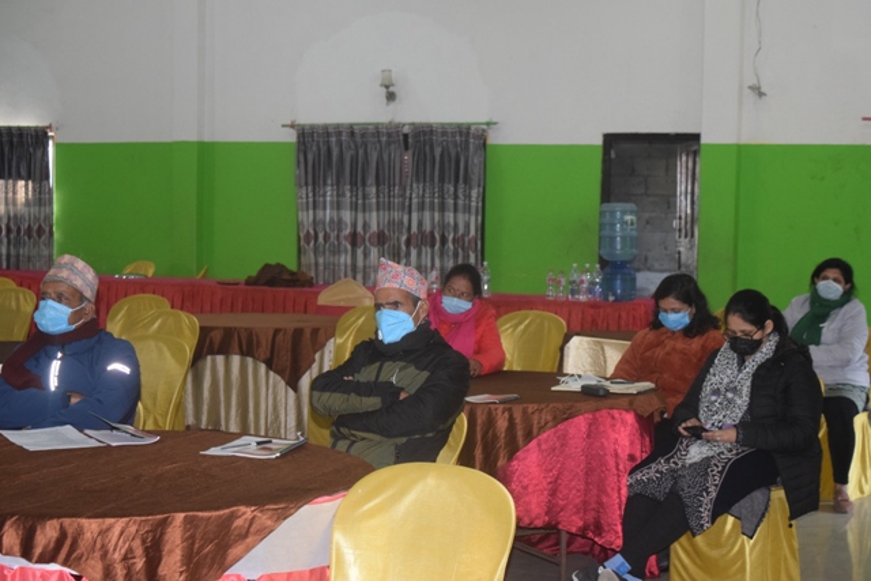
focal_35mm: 63
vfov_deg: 21.6
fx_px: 1524
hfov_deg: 31.9
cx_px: 436
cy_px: 290
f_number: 5
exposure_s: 1/60
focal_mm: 42
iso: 2200
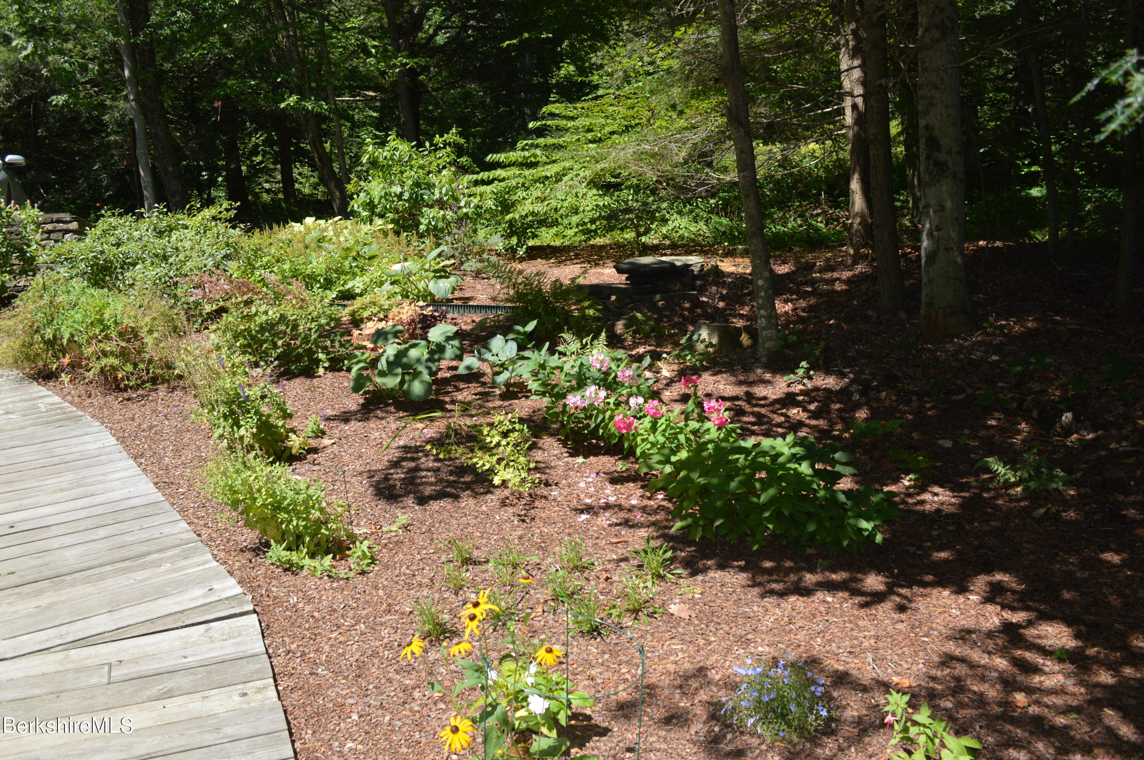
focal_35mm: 30
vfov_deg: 43.5
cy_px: 380
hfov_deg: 62.0
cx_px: 572
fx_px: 952
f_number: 7.1
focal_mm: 20
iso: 100
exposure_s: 1/200
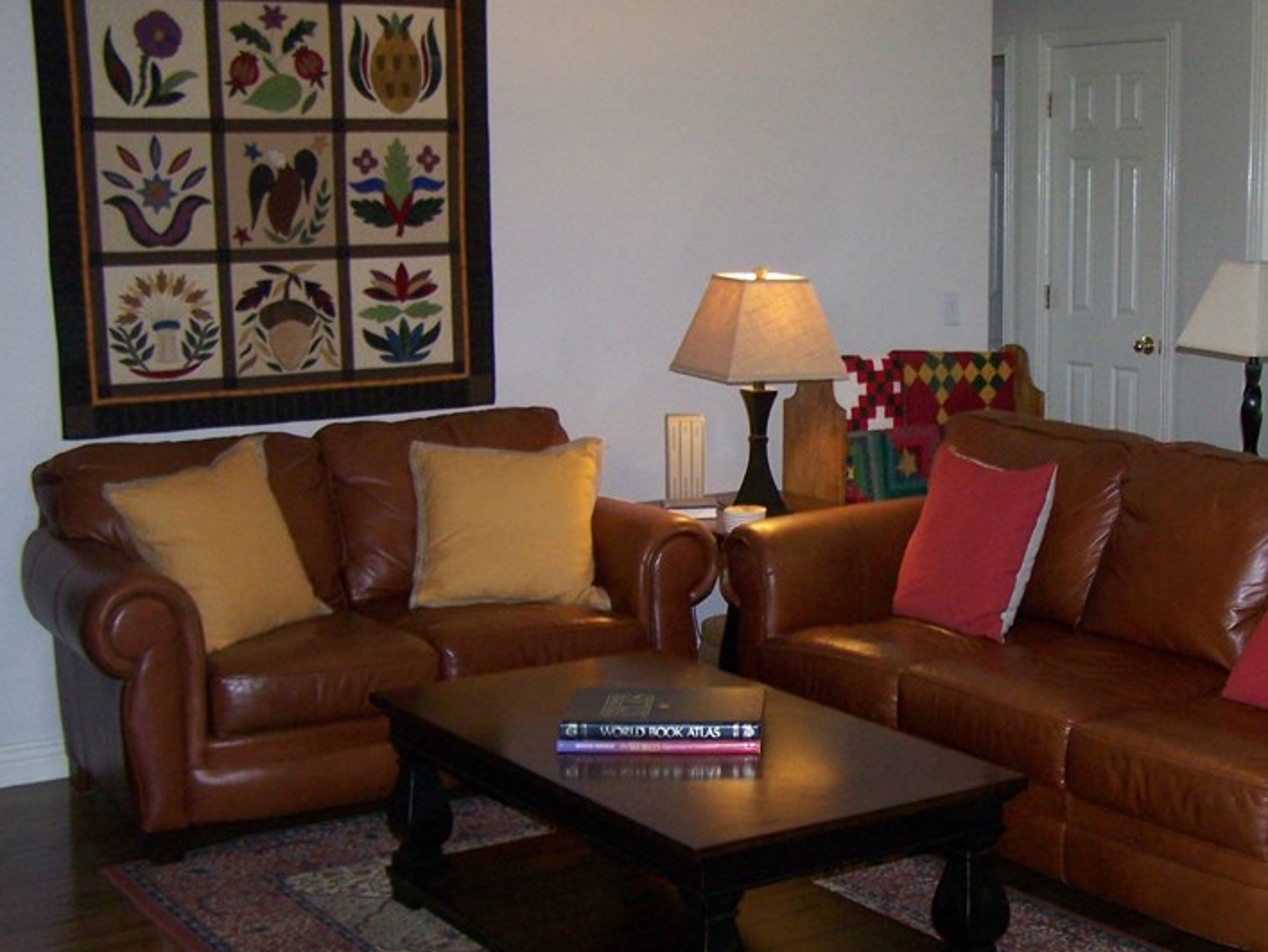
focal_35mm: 55
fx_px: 2016
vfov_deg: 26.6
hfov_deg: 34.6
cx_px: 855
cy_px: 545
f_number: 2.8
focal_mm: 6.3
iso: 160
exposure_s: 1/60
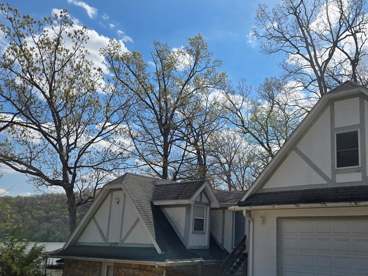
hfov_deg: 51.5
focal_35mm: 35
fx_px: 372
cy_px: 168
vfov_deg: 40.5
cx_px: 249
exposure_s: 1/3042
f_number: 1.8
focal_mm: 5.4
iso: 25
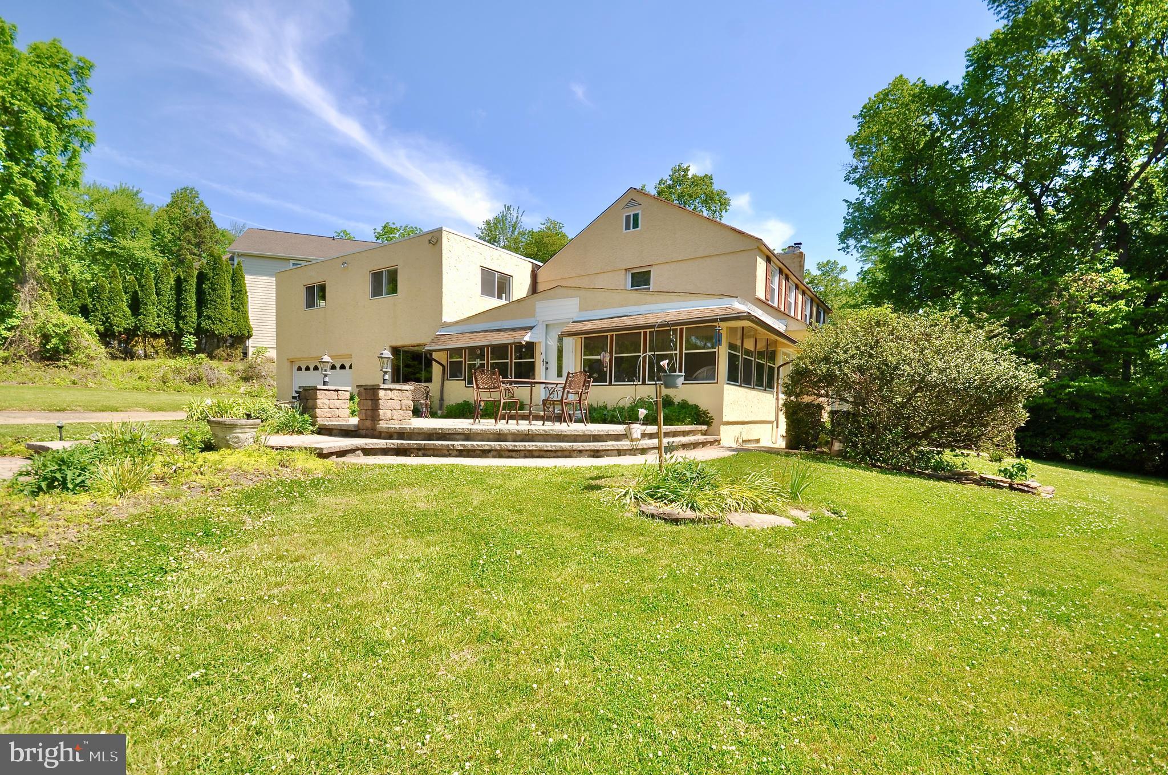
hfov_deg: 100.5
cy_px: 388
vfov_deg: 77.1
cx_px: 584
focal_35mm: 15
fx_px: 486
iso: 100
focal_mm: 10
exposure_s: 1/200
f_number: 8
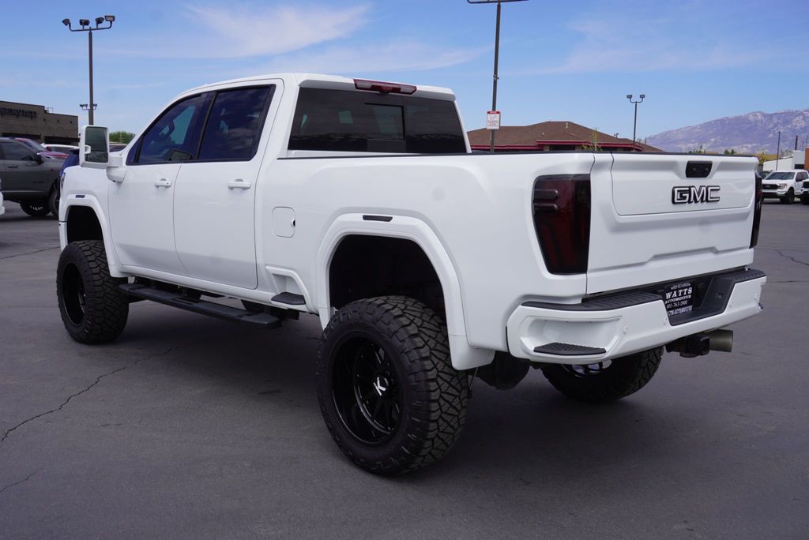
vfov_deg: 38.4
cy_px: 270
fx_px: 776
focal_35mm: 34
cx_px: 404
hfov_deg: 55.1
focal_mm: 23
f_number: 10
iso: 100
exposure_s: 1/200
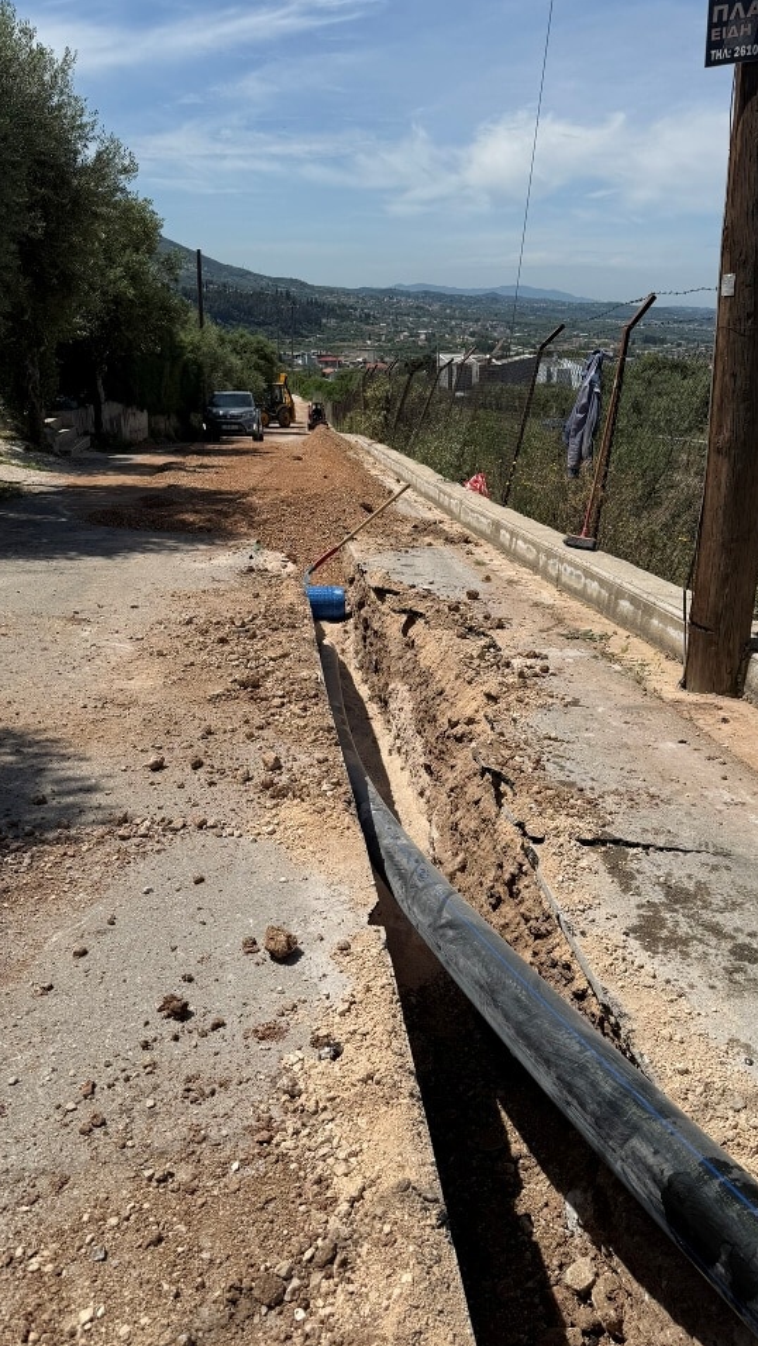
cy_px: 712
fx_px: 1000
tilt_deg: -19.6
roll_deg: -0.3
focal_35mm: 28
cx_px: 411
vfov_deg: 67.9
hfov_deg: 41.5
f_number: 1.78
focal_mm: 6.76
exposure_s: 1/9091
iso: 80
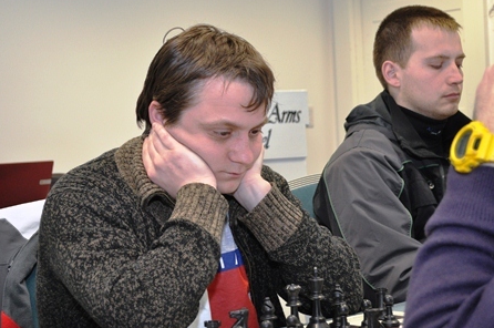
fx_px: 968
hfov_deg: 28.6
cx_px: 197
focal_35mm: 71
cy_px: 162
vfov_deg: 19.2
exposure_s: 1/60
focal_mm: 35
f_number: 5
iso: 800
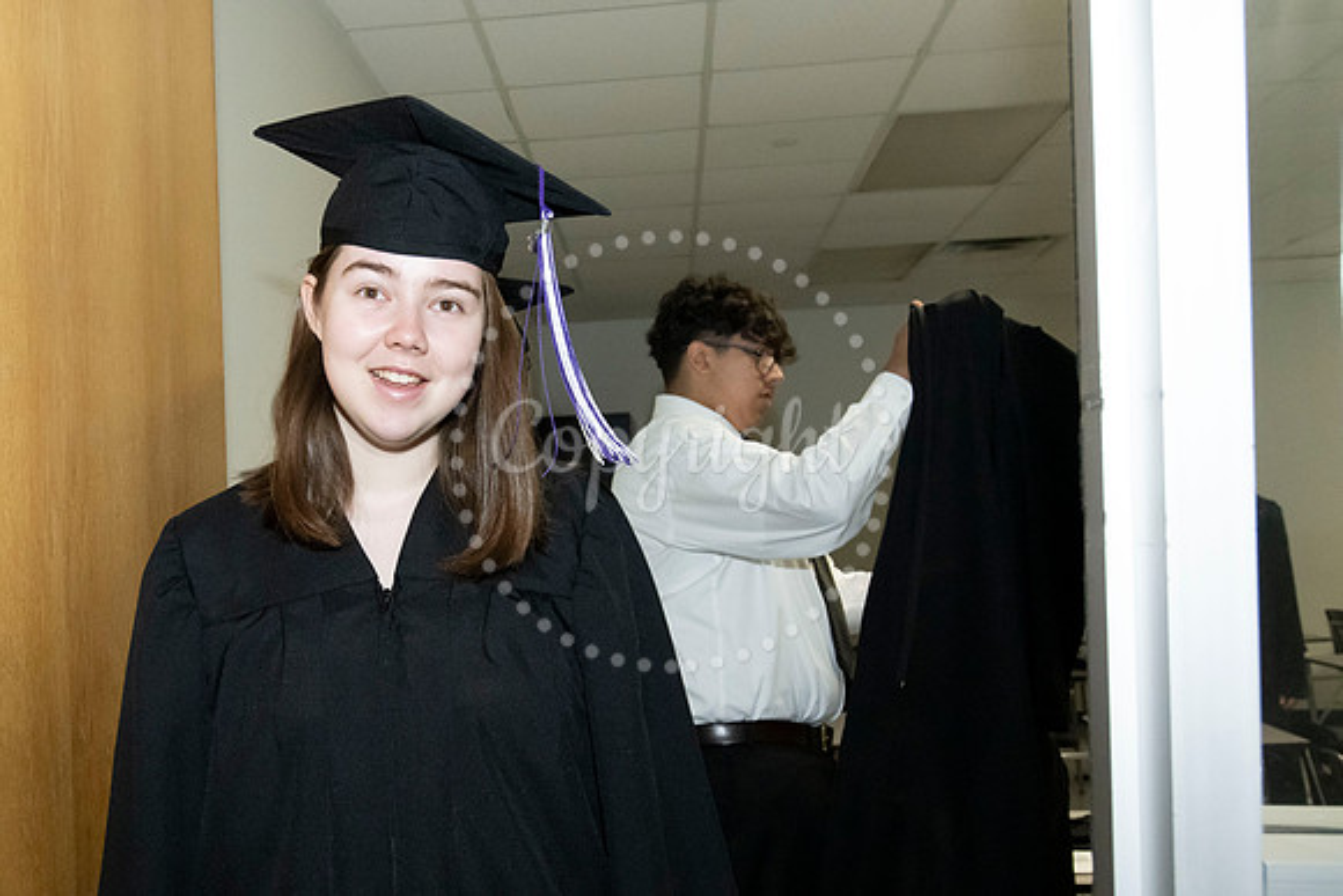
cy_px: 530
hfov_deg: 49.1
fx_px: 1433
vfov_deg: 34.6
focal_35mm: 38
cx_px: 422
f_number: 7.1
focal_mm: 28
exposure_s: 1/200
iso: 6400
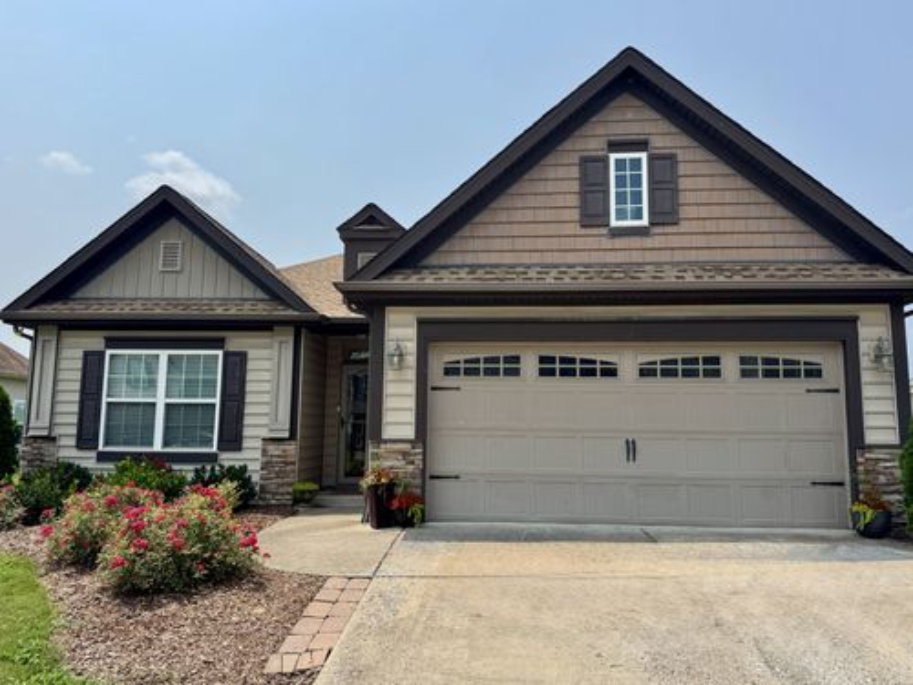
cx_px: 456
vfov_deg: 56.8
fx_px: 633
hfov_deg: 71.6
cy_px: 342
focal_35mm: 24
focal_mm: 6.76
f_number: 1.78
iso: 80
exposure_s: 1/6410
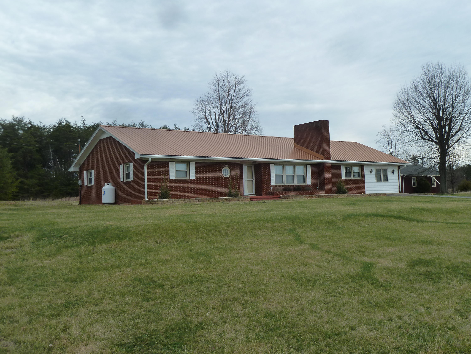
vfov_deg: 38.7
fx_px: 503
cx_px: 236
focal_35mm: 37
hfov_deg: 50.1
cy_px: 177
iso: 125
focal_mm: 6.1
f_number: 4
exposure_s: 1/400
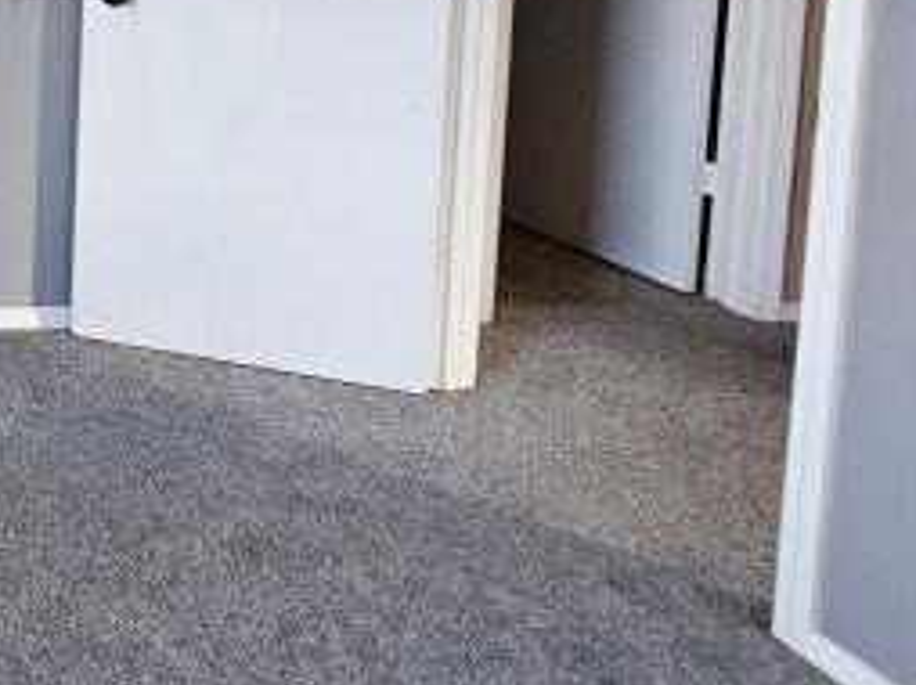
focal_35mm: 41
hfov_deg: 27.3
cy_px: -184
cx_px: -523
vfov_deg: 29.1
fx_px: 1084
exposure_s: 1/40
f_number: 2.2
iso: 320
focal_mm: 2.2
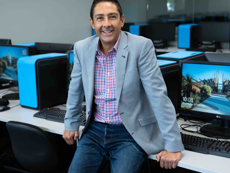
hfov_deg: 33.2
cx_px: 126
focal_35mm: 58
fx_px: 385
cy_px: 77
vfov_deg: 25.2
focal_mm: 44
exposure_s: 1/160
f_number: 3.2
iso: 800
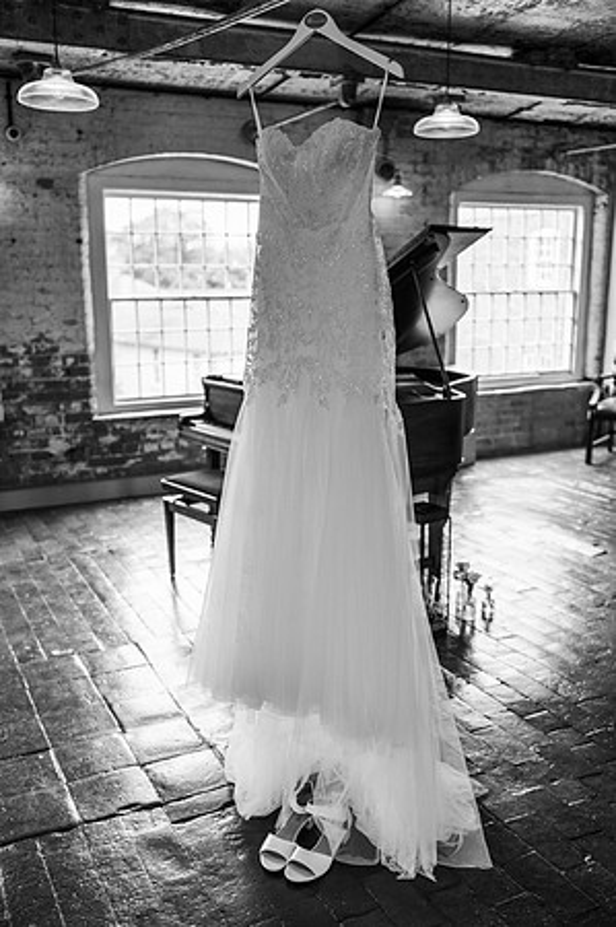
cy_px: 464
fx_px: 900
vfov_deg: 54.5
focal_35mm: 35
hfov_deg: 37.8
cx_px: 308
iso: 140
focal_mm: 35
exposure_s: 1/200
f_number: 2.5
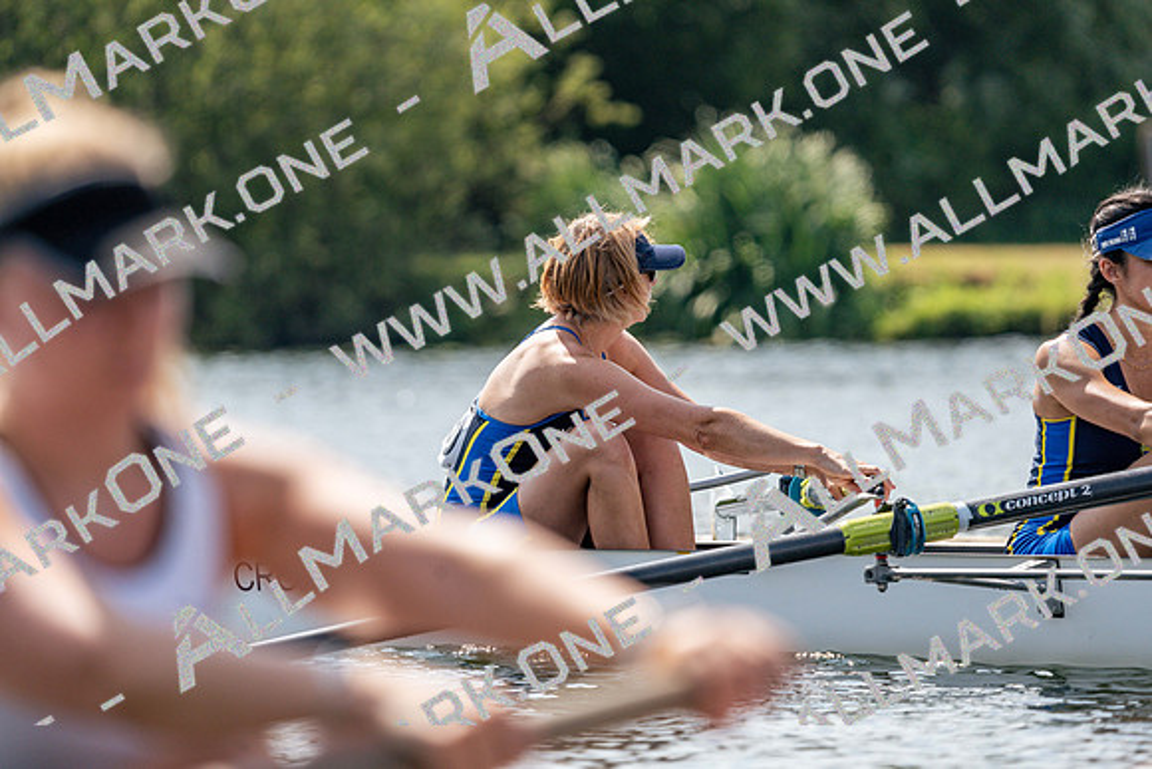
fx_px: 12514
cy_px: 384
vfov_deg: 3.5
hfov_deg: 5.3
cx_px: 576
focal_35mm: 391
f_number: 6.3
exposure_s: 1/1600
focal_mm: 391
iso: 320
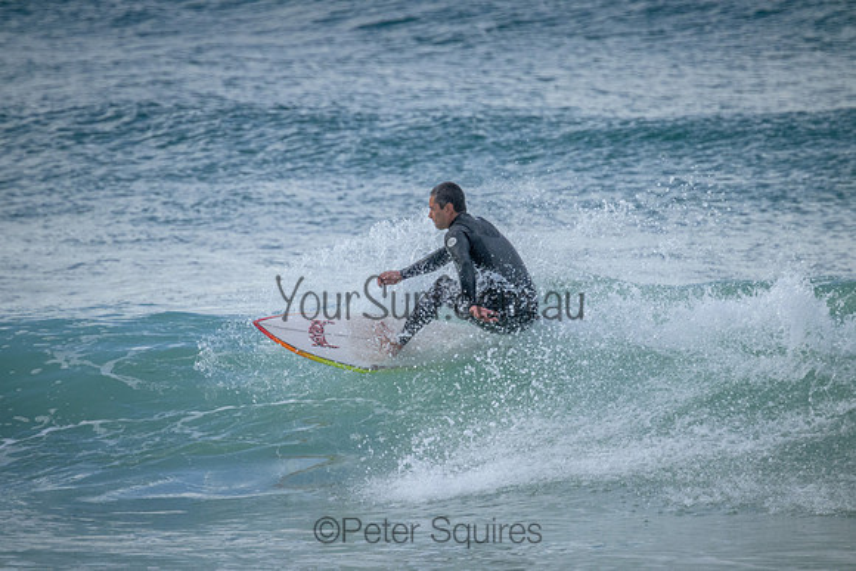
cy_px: 286
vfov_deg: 1.7
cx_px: 428
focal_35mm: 800
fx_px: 19026
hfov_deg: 2.6
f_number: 11
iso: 4000
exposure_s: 1/1000
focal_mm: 800
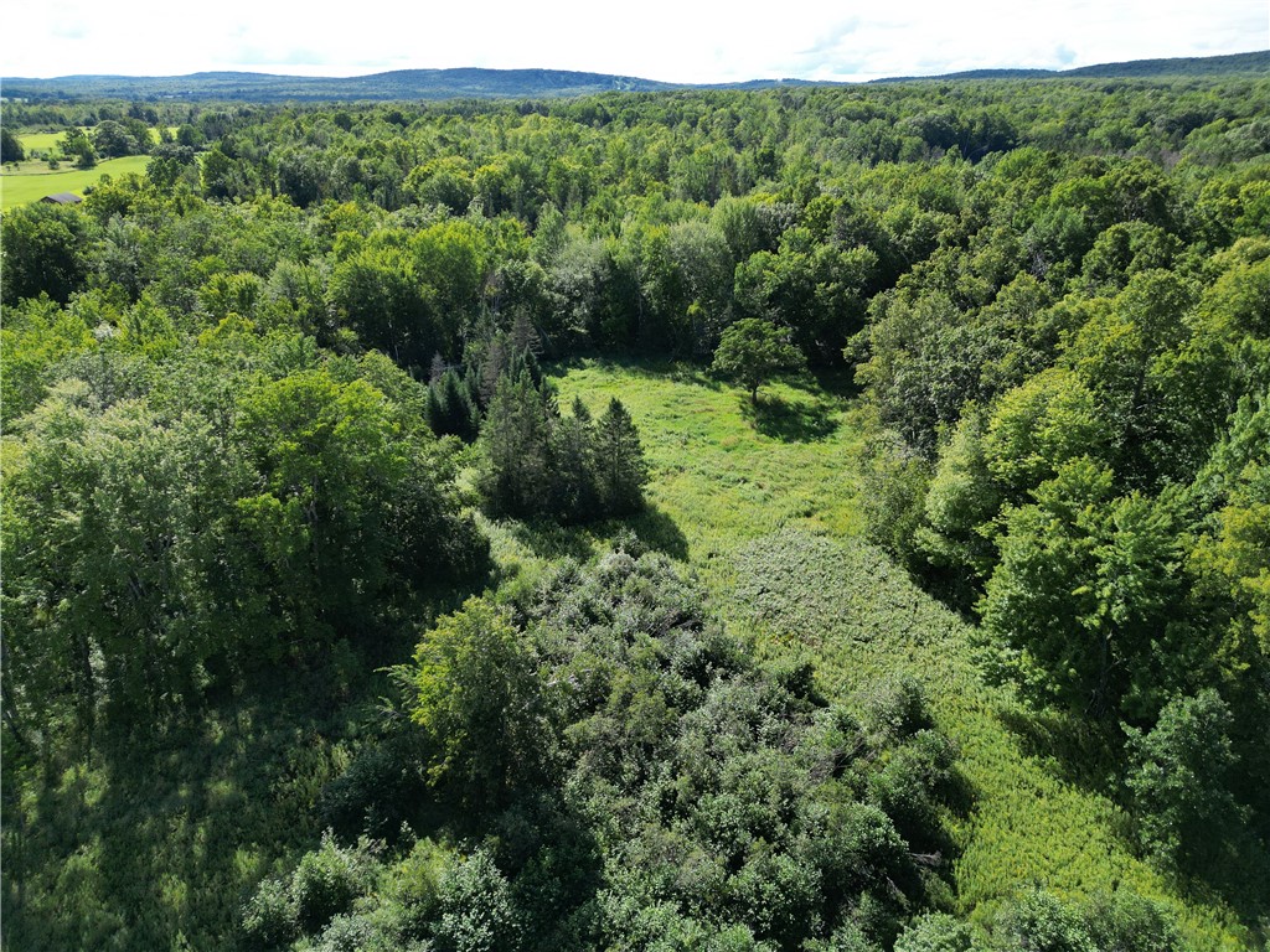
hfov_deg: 71.6
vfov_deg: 56.8
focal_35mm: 24
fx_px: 881
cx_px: 635
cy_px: 476
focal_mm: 6.72
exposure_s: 1/1250
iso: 100
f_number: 1.7
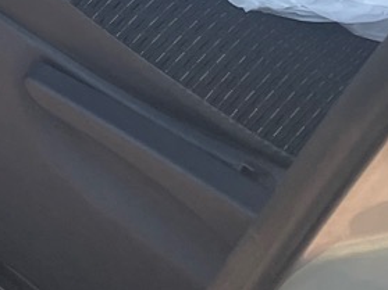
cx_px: -412
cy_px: -488
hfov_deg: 10.7
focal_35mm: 168
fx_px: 1882
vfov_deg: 7.9
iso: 32
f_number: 1.6
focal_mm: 4.2
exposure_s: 1/356
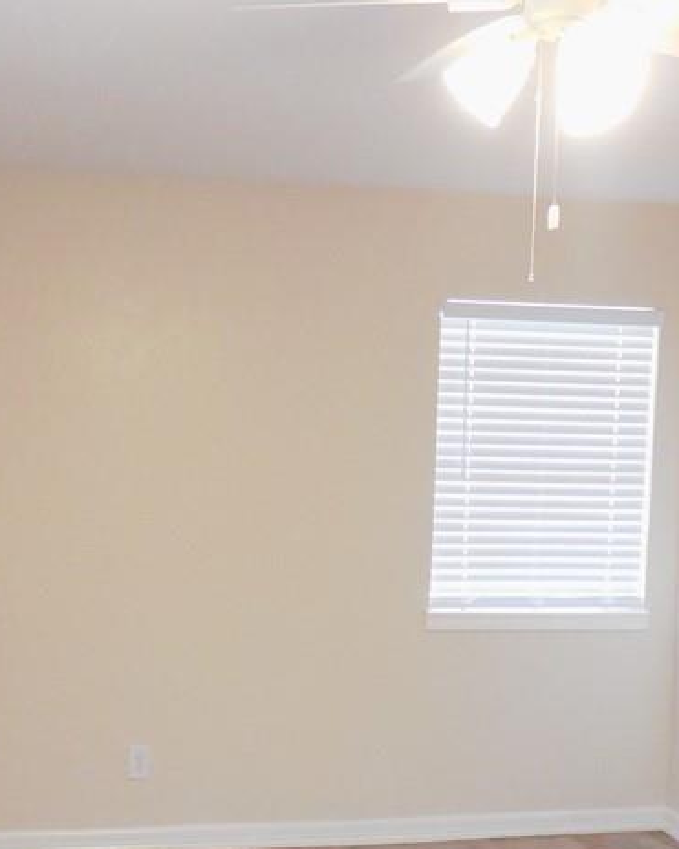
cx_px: 212
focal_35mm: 56
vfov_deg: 33.1
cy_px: 613
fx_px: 1407
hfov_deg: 26.9
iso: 800
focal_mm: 4.6
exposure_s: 1/60
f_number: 3.5
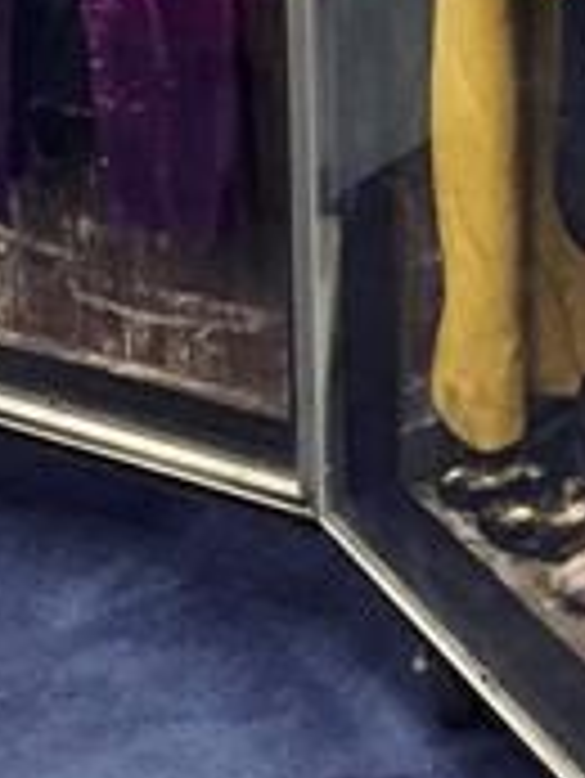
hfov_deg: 13.1
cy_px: -328
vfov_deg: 16.7
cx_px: 774
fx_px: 2453
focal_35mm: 109
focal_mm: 4.15
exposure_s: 1/30
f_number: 2.2
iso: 250
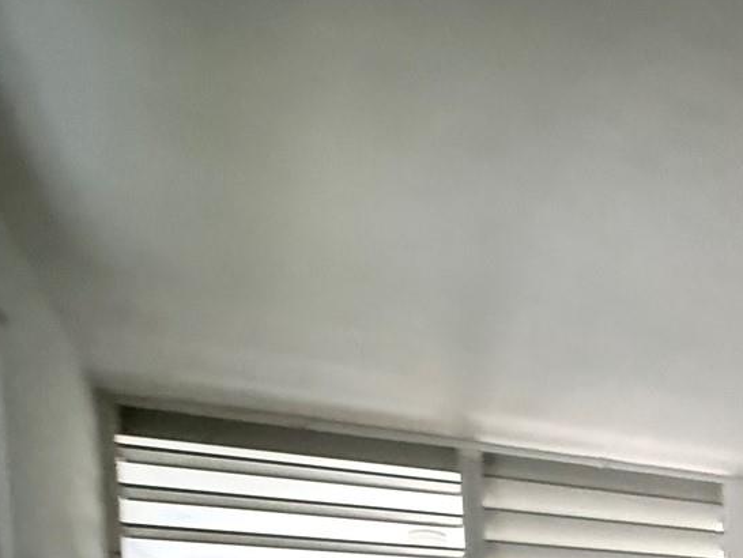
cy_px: 778
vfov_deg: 27.4
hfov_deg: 36.3
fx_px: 880
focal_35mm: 41
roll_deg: -0.2
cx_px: 876
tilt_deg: +2.5
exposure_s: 1/42
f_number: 2.2
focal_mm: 2.22
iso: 1600
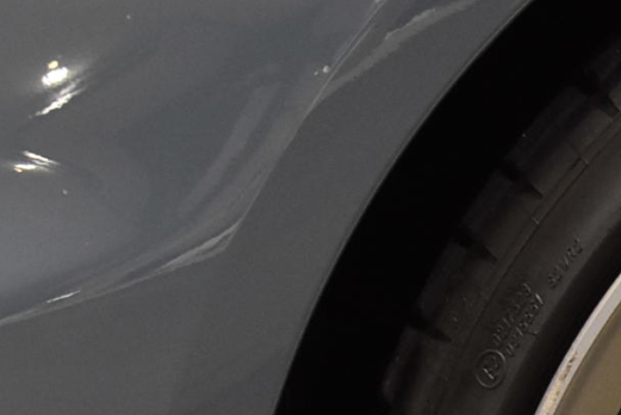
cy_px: 677
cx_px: 1249
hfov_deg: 7.1
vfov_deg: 4.9
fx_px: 4832
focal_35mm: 280
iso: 1600
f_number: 8
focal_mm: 38
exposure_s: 1/60
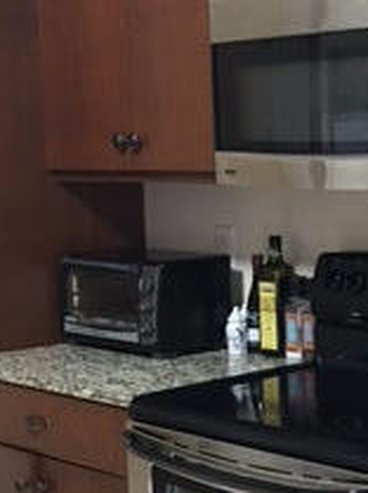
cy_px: 377
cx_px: 328
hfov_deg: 16.3
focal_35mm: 89
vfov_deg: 21.8
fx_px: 1265
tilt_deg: -10.6
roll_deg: +2.7
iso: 100
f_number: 2.2
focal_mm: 4.15
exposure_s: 1/8
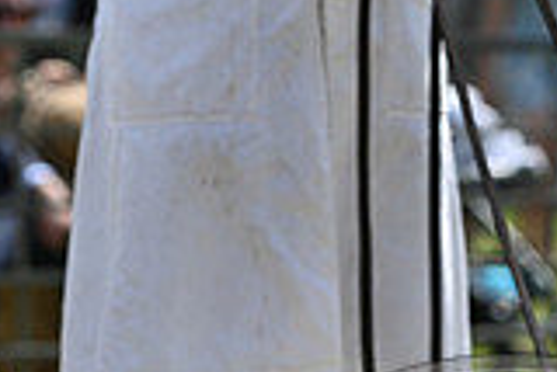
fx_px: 6504
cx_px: 473
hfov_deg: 4.9
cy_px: 662
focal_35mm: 420
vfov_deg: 3.3
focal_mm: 116
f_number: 4.5
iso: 140
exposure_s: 1/1250
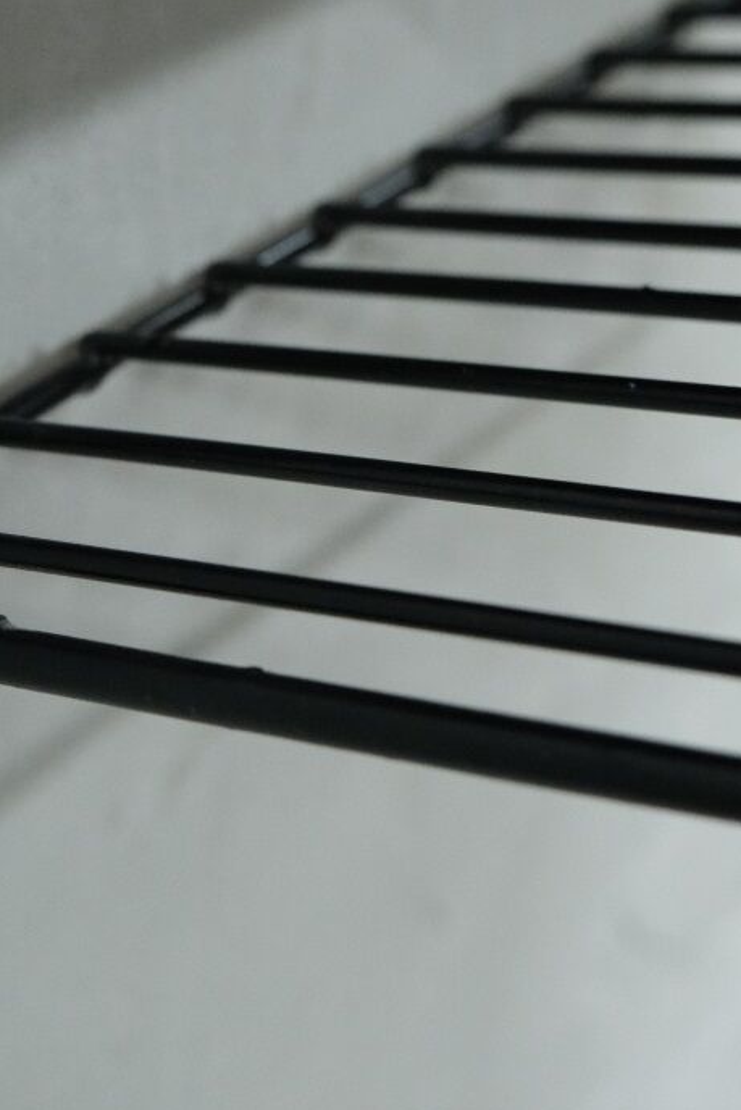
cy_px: 350
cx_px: 192
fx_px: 2623
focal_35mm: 85
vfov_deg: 23.8
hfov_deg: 16.0
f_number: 4
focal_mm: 30.8
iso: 4000
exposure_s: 1/45
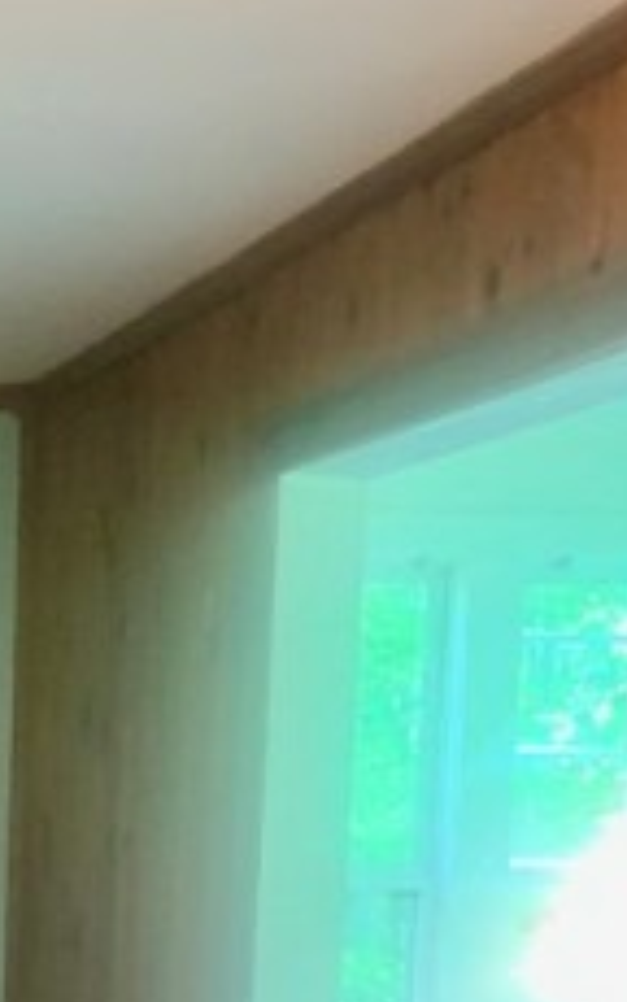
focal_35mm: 92
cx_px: -327
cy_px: 1242
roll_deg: -0.3
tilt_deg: -10.5
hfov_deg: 13.4
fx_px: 2512
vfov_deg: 20.8
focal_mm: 4.25
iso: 320
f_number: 1.8
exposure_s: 1/60
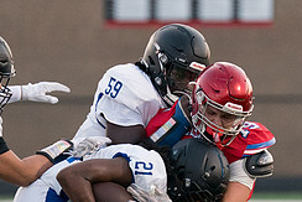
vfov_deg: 1.8
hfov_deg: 2.7
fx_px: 6354
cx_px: 168
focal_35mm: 757
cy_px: 168
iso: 3200
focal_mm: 200
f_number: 2.8
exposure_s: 1/2000
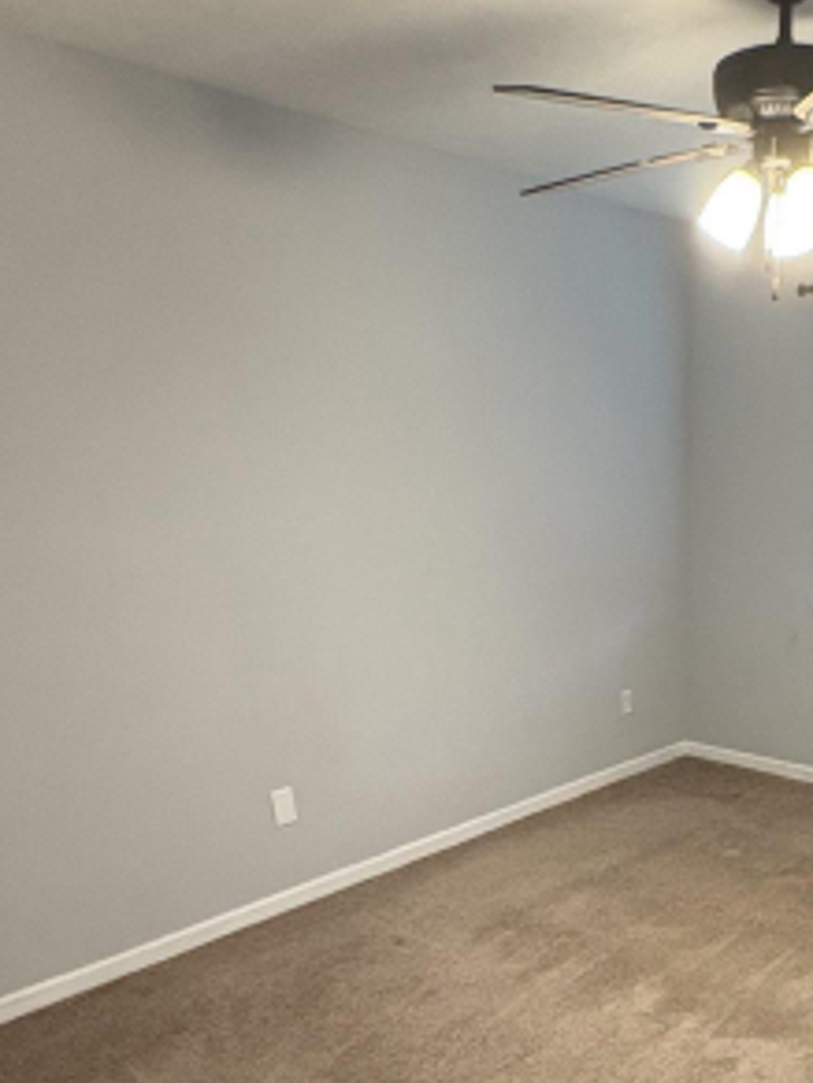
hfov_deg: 41.8
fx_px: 1002
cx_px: 676
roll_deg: +0.0
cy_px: 833
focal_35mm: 32
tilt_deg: -20.6
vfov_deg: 53.8
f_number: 2.2
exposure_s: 1/60
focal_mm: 2.22
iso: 320
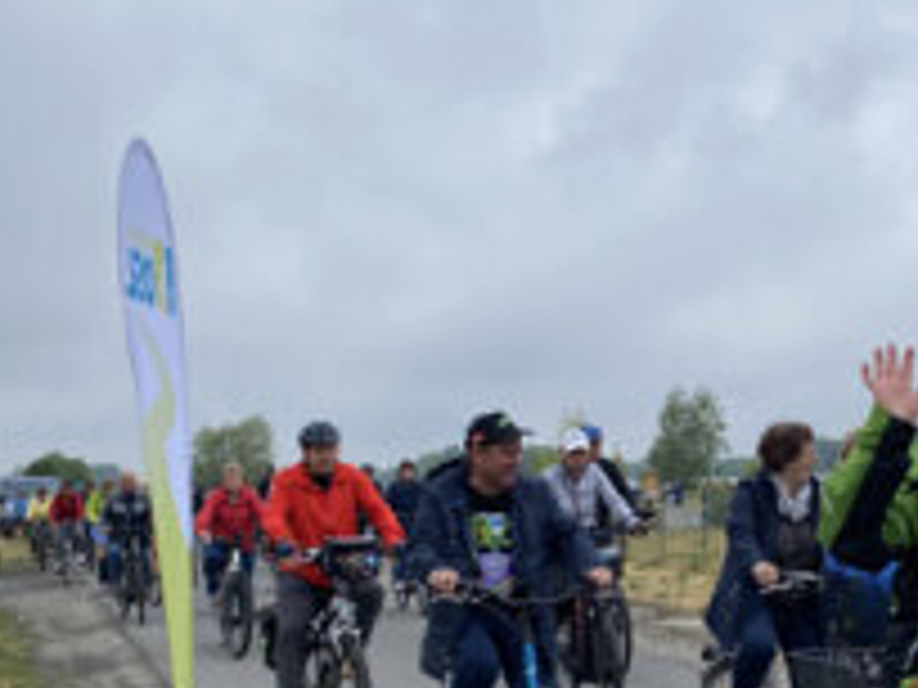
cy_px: 454
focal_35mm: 51
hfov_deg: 35.5
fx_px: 1352
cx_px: 810
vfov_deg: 28.4
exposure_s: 1/1927
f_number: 1.8
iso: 32
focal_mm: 4.2
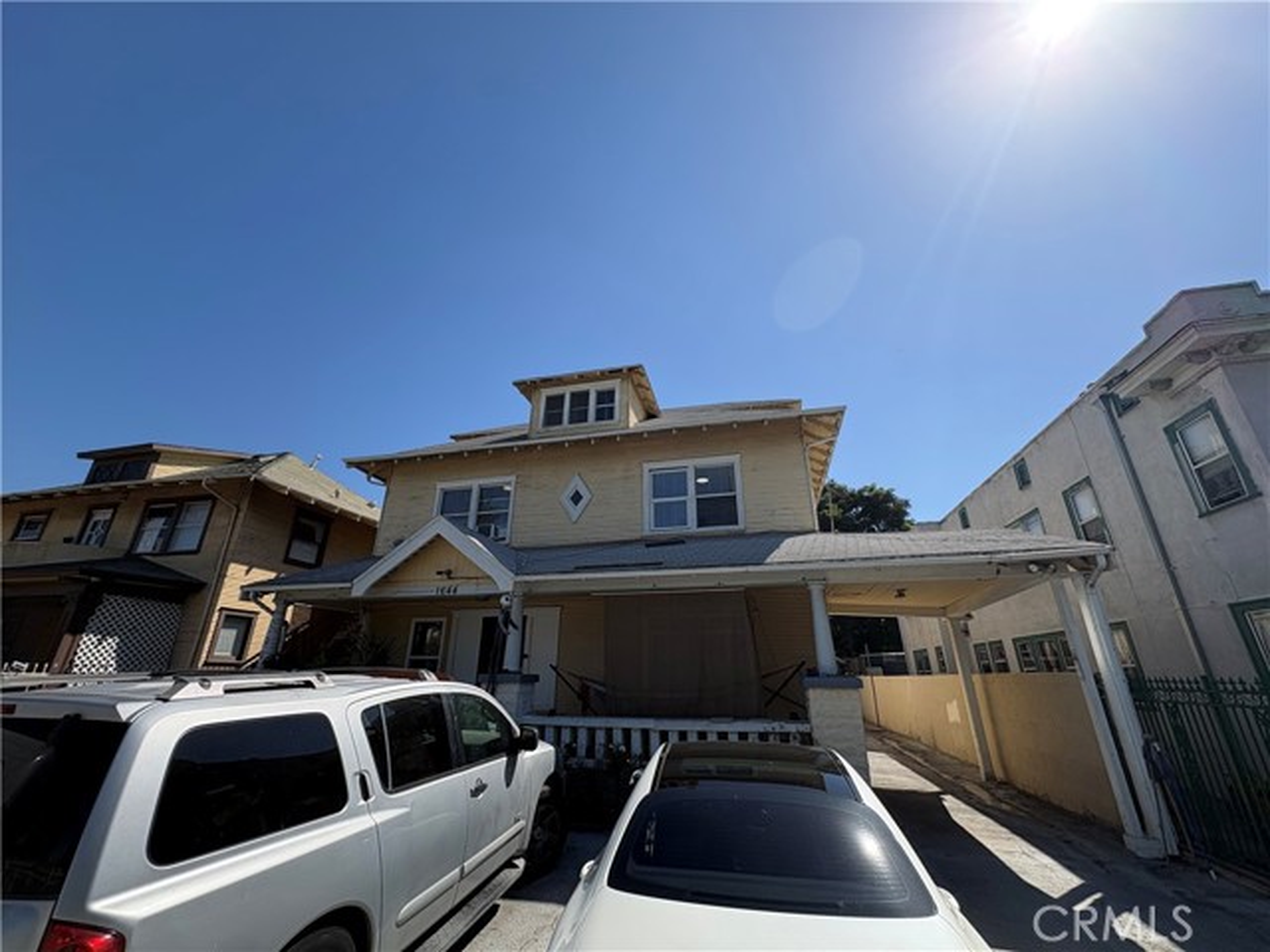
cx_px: 635
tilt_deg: +21.3
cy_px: 476
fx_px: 514
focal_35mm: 14
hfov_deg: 102.1
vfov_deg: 85.7
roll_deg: +0.6
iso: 40
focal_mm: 2.22
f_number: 2.2
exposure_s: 1/2028
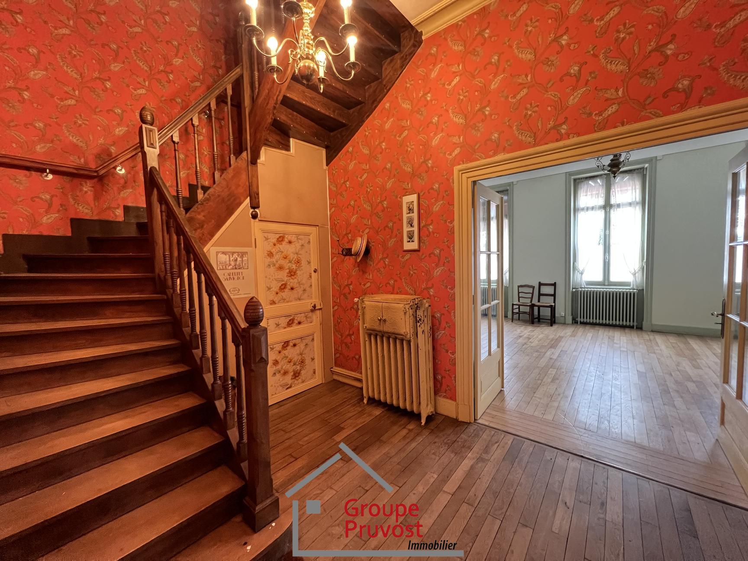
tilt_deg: -3.6
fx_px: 281
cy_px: 280
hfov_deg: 106.2
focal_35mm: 13
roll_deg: +2.0
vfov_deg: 89.9
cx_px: 374
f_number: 1.8
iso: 800
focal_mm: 1.57
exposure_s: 1/50
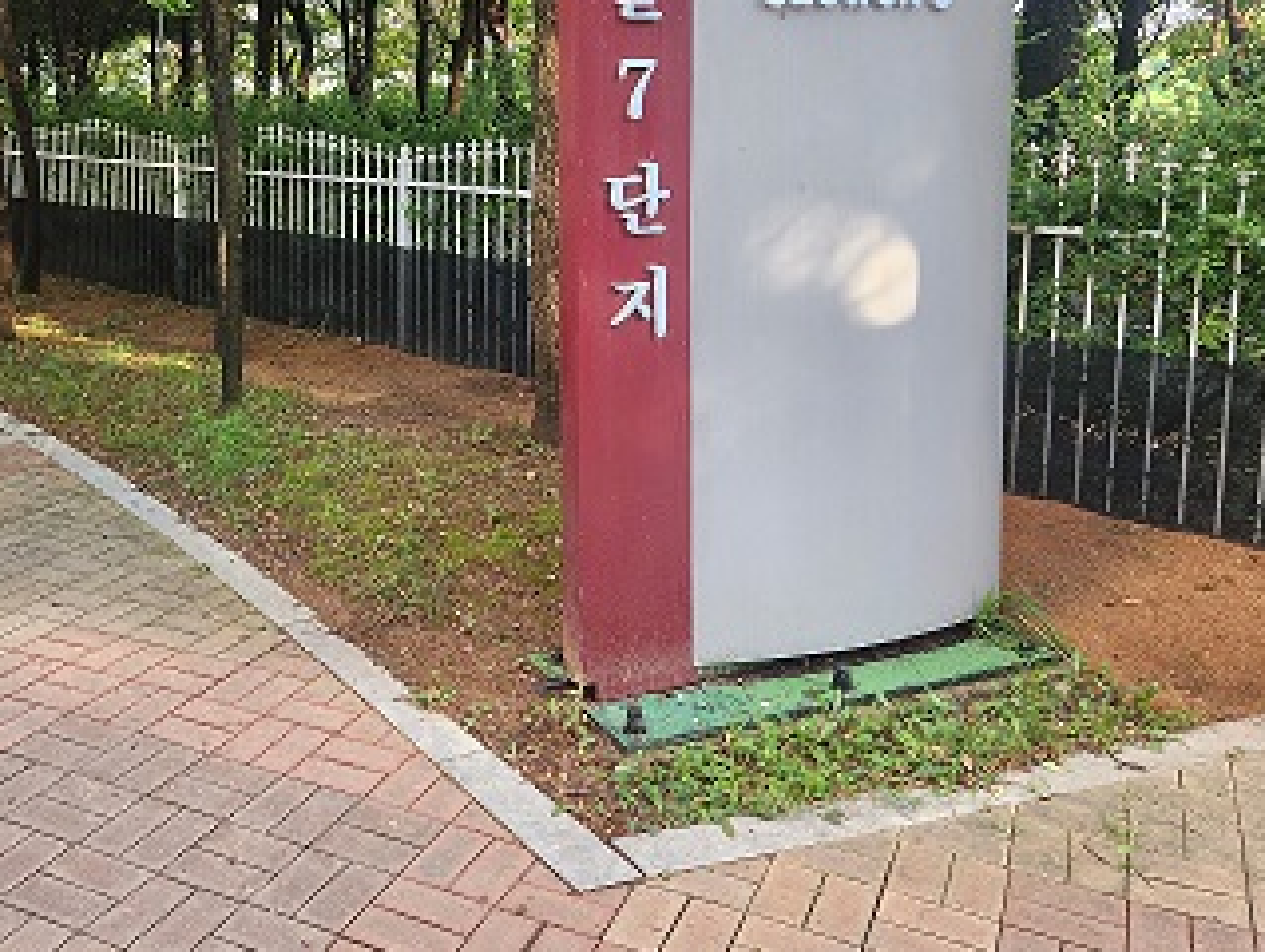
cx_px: 460
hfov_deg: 50.7
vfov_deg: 38.6
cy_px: 224
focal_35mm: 36
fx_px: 1317
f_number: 1.8
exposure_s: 1/120
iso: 80
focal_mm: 5.4
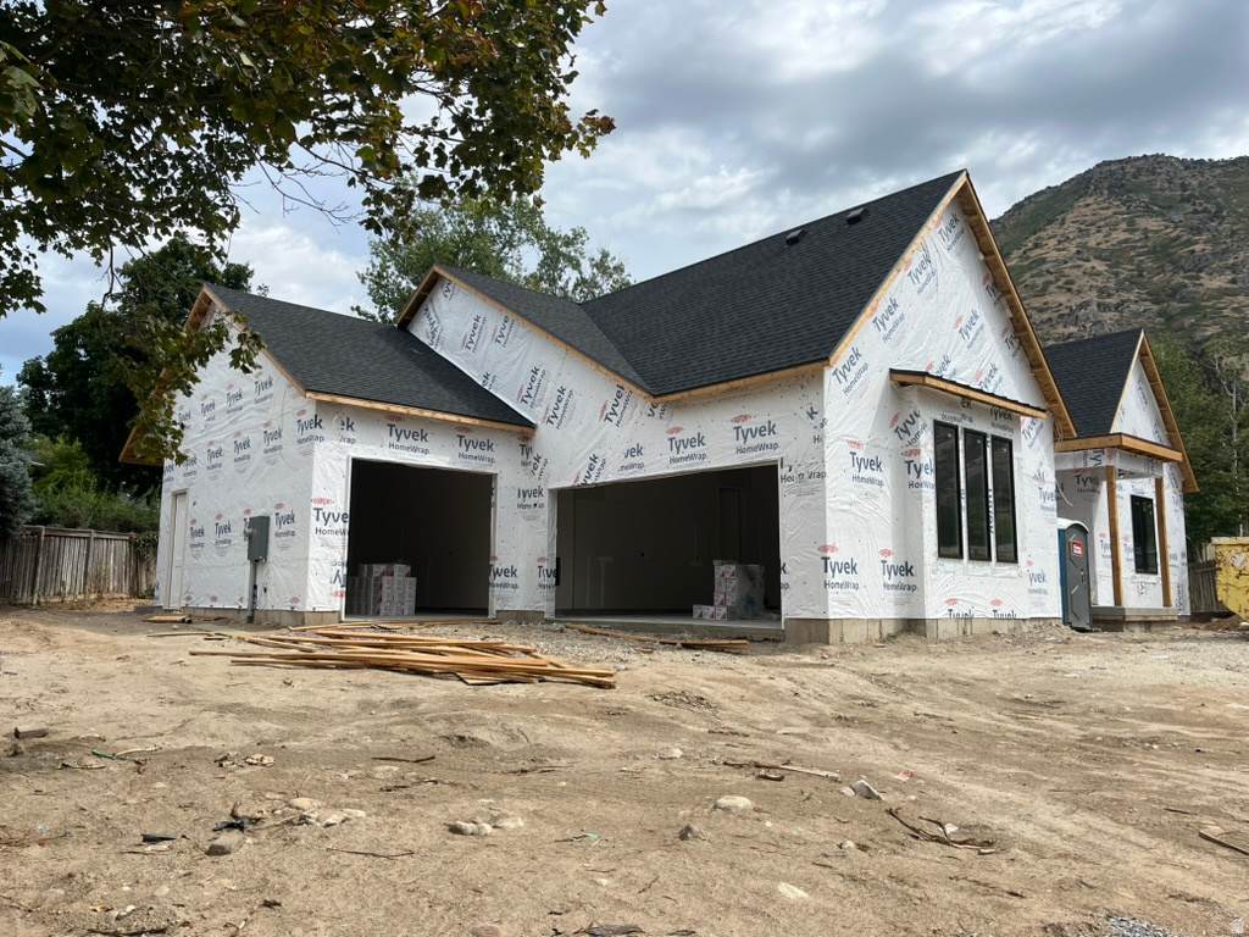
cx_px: 624
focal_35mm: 26
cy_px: 468
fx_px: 938
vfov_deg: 53.1
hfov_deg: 67.3
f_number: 1.6
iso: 50
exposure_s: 1/4149
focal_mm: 5.1
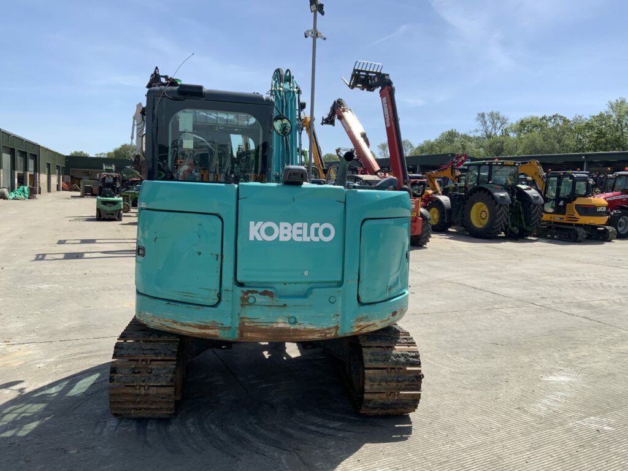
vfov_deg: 48.2
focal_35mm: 29
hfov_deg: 61.7
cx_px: 314
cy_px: 236
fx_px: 526
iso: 16
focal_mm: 3
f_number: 1.8
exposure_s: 1/2058
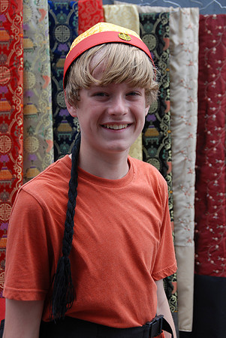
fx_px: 733
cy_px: 169
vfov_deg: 26.0
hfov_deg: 17.5
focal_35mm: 78
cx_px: 113
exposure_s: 1/200
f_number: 7.1
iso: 200
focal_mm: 52
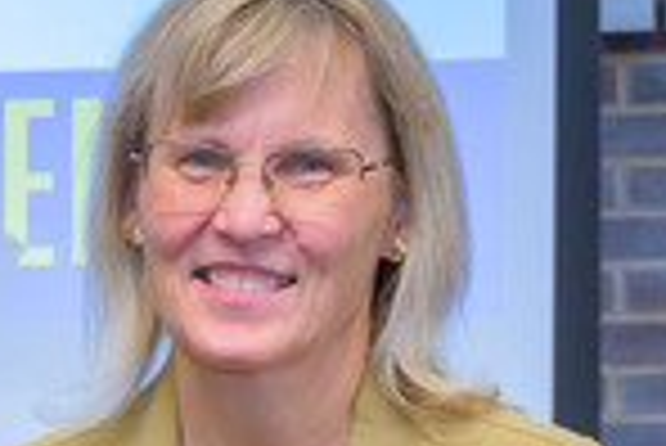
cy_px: 678
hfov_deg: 9.0
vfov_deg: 6.6
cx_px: -958
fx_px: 3796
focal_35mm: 205
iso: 1600
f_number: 6.3
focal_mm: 38
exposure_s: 1/160
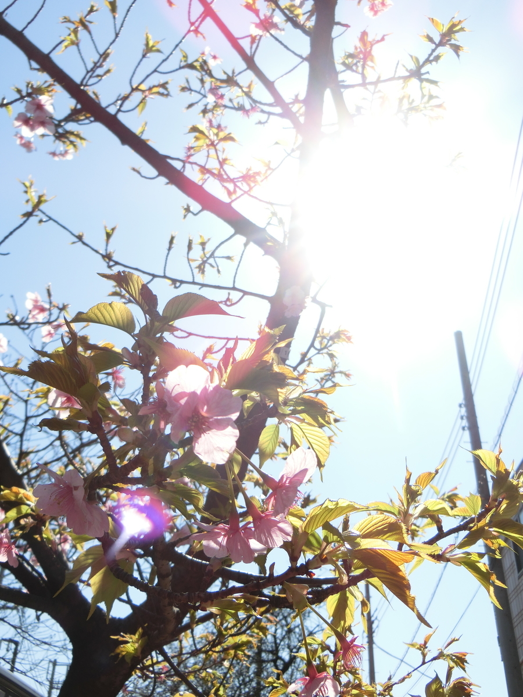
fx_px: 786
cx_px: 262
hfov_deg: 36.8
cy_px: 348
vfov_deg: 47.9
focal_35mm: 39
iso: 80
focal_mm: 6.9
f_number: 4.1
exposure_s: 1/800
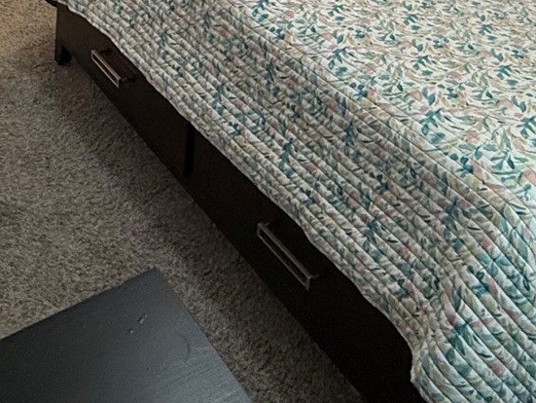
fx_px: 806
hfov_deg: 36.8
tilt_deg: -8.4
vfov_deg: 22.1
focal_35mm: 52
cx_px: 261
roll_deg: -5.6
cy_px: -234
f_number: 2.2
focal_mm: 2.22
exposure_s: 1/60
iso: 320
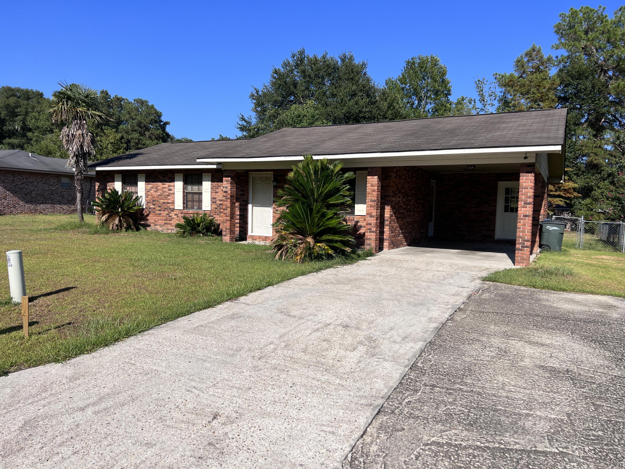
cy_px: 234
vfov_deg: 53.1
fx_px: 469
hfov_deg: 67.3
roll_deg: -1.7
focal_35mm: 26
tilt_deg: -4.8
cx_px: 312
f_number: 1.5
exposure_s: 1/5882
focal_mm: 5.7
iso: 50
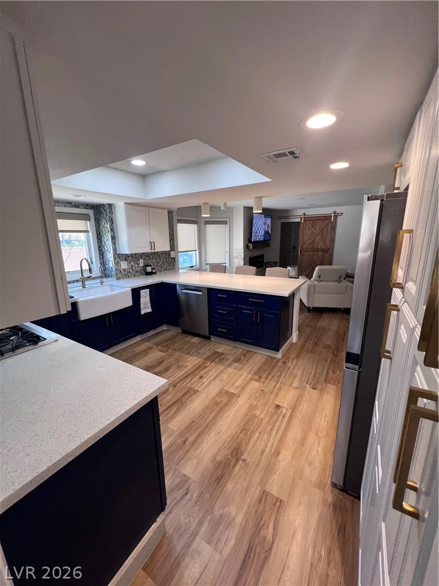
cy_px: 293
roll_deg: +0.6
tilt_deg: -14.4
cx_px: 220
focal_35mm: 13
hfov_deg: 89.9
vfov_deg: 106.2
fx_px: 220
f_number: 1.8
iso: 160
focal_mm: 1.57
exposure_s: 1/120
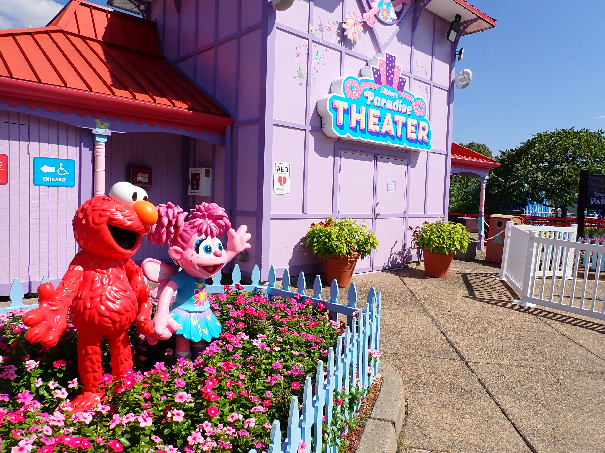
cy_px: 226
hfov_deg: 69.4
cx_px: 302
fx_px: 437
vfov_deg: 54.9
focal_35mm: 25
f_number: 8
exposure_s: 1/320
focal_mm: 4.5
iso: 100
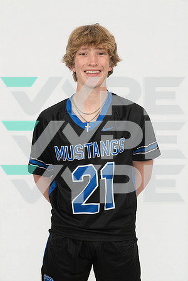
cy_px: 140
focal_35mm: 55
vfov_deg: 36.2
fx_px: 431
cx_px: 94
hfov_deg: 24.6
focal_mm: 55
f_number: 8
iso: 250
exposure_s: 1/250
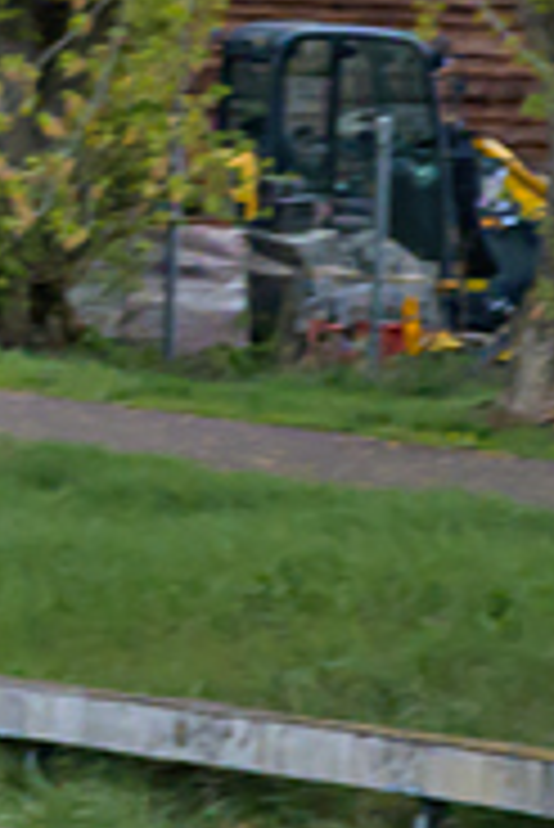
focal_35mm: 381
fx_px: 8784
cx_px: -1031
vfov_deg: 5.4
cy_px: 63
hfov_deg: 3.5
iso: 400
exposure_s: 1/250
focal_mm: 39
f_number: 8
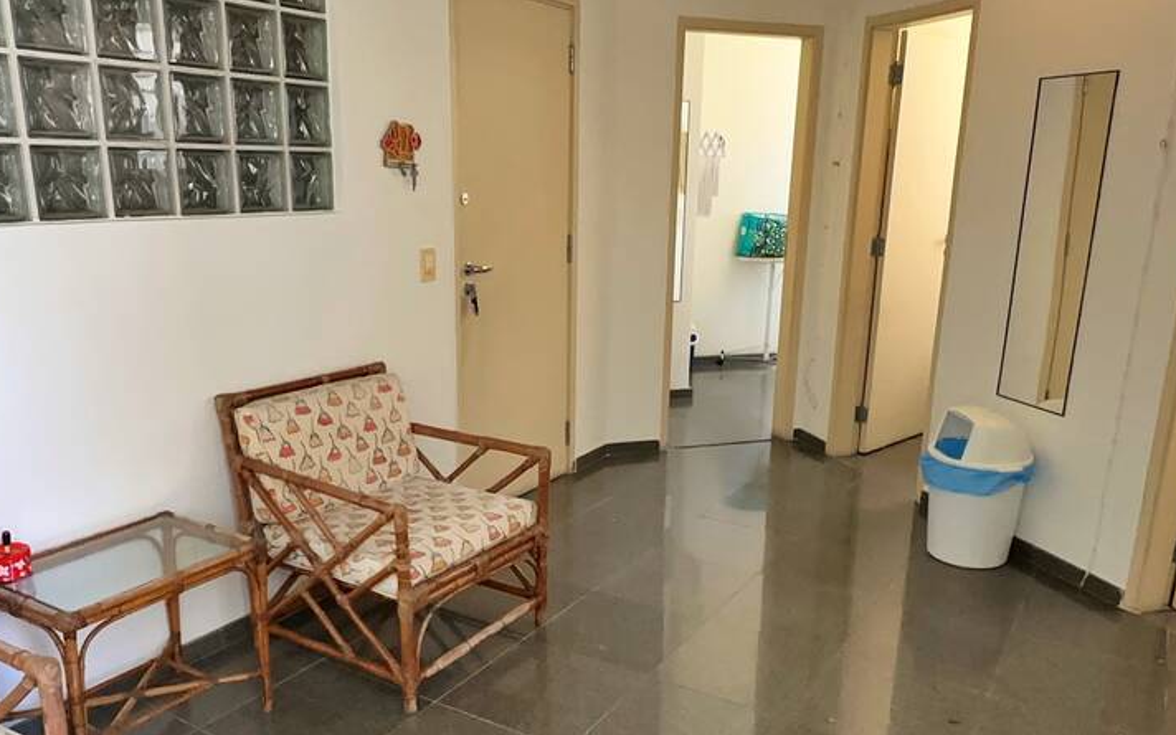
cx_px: 586
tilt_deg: -15.4
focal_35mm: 30
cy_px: 439
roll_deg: -1.1
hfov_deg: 62.9
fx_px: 961
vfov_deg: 41.6
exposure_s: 1/120
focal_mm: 2.22
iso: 250
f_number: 2.2
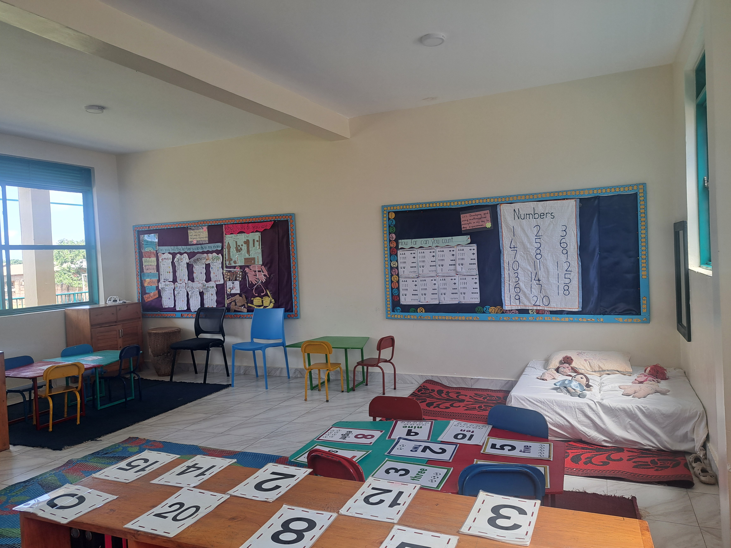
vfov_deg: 56.8
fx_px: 507
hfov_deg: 71.6
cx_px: 366
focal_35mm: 24
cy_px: 274
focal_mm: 5.23
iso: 50
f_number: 1.8
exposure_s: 1/100
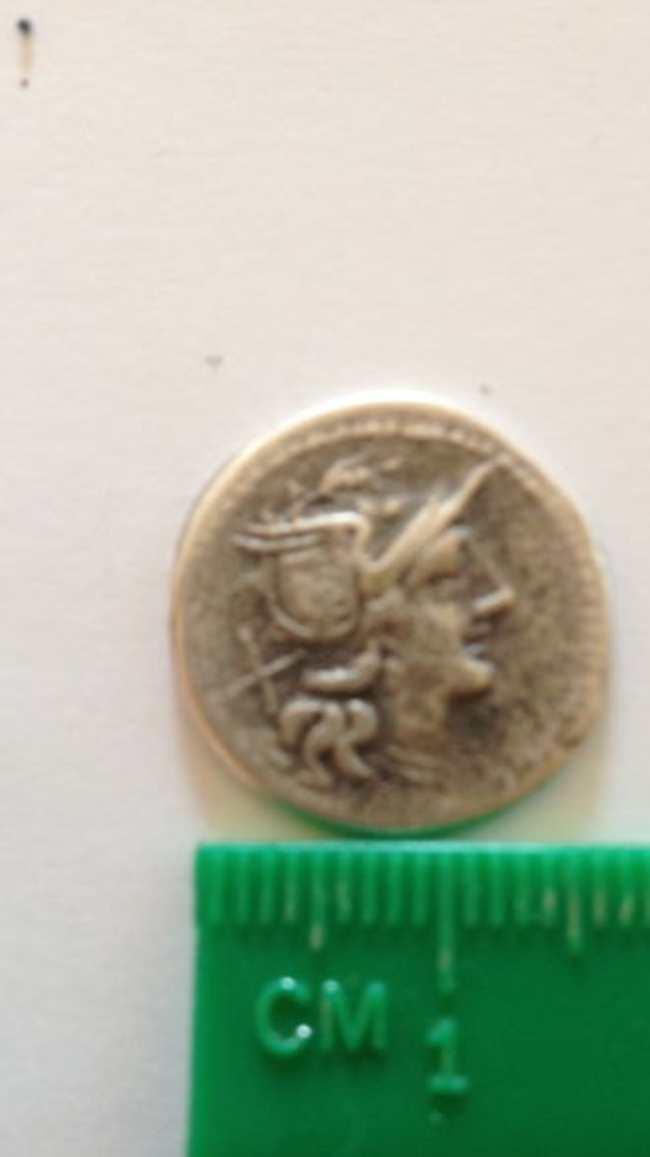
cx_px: 380
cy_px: 570
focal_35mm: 39
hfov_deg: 30.4
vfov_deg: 51.6
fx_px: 1196
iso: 80
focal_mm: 4.28
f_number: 2.4
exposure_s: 1/20
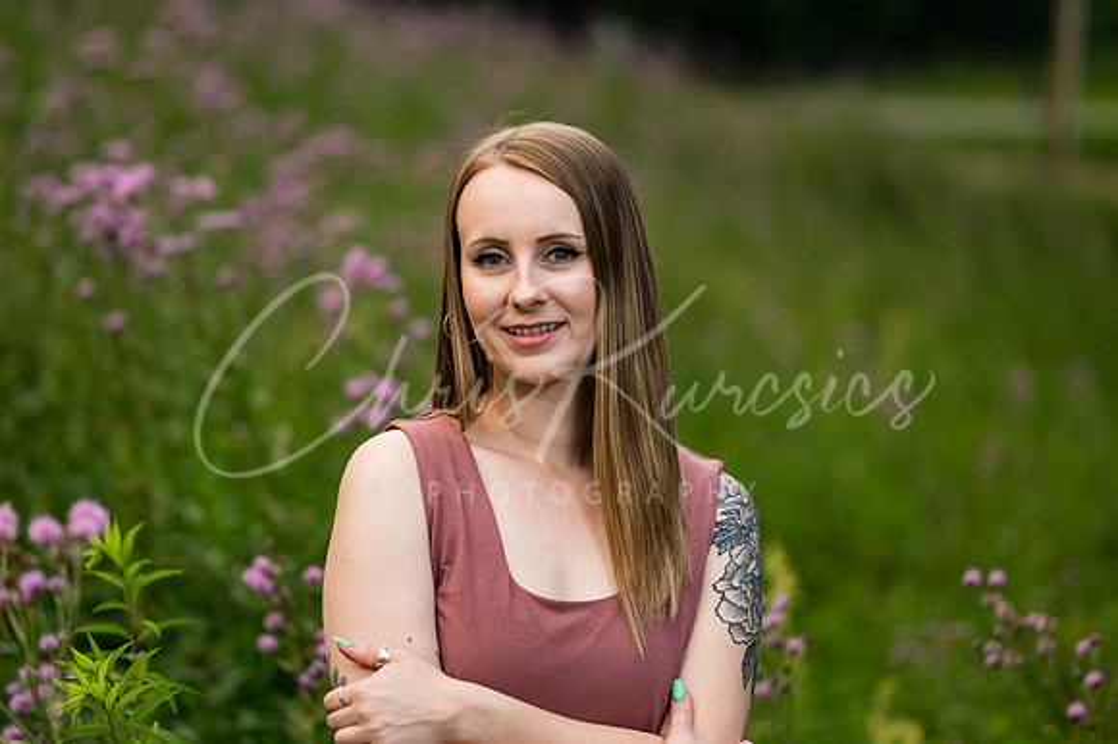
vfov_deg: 13.4
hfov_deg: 20.0
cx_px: 515
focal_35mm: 102
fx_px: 3165
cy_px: 329
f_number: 1.8
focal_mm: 85
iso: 50
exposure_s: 1/100
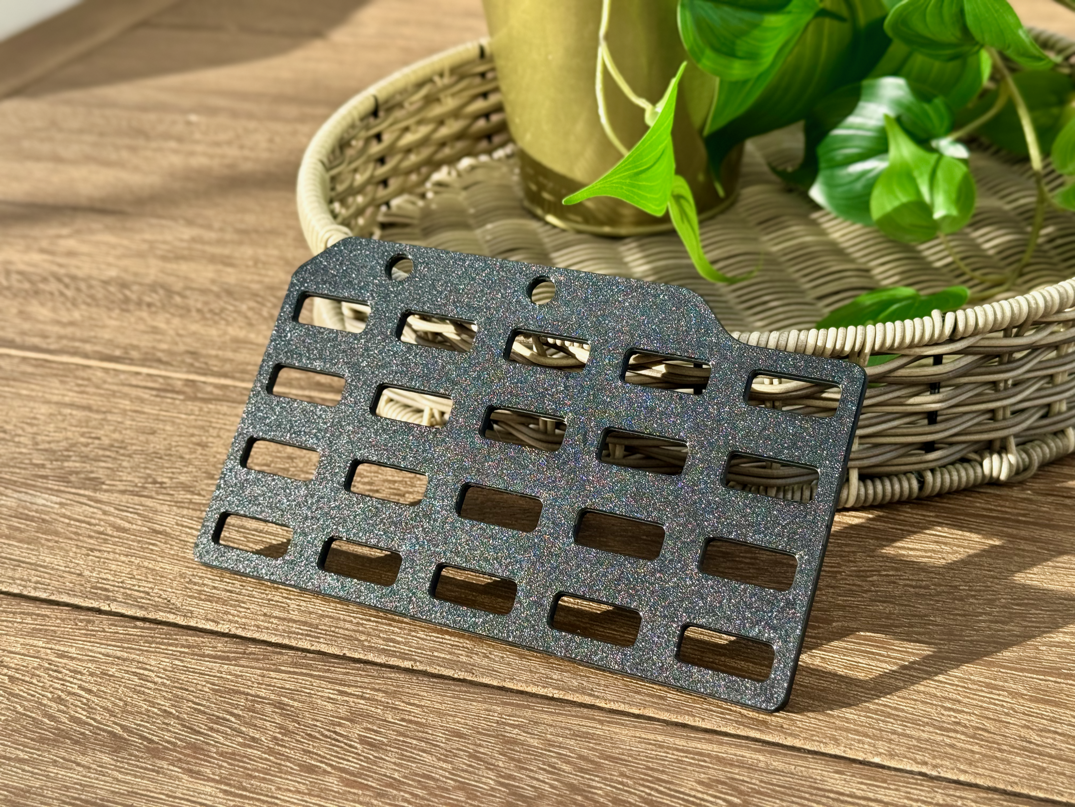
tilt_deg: -30.7
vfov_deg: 30.3
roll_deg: +3.7
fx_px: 1491
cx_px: 538
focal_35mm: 48
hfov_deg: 39.7
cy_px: 404
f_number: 1.78
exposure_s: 1/522
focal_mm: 6.76
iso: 64
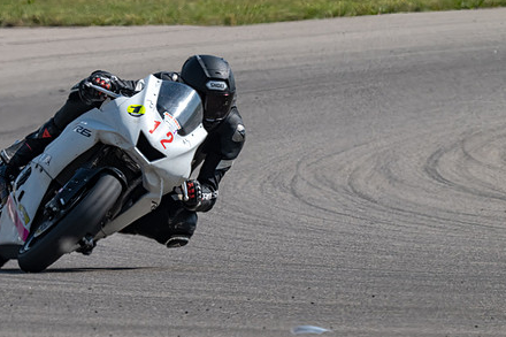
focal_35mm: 961
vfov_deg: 1.4
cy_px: 190
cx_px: 137
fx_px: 13502
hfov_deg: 2.1
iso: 1100
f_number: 16
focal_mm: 600
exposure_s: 1/1250
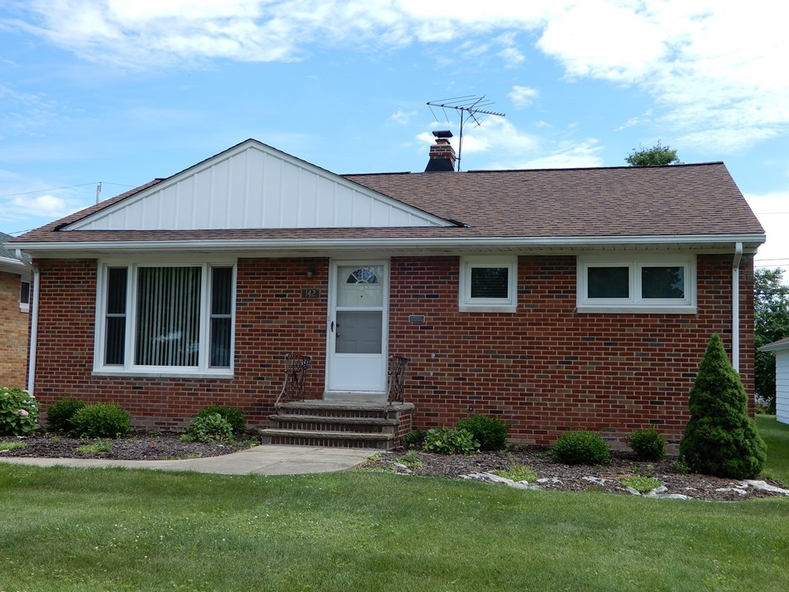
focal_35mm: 41
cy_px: 293
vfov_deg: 35.1
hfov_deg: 45.8
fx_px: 935
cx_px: 393
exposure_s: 1/500
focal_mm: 6.8
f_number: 4
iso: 80
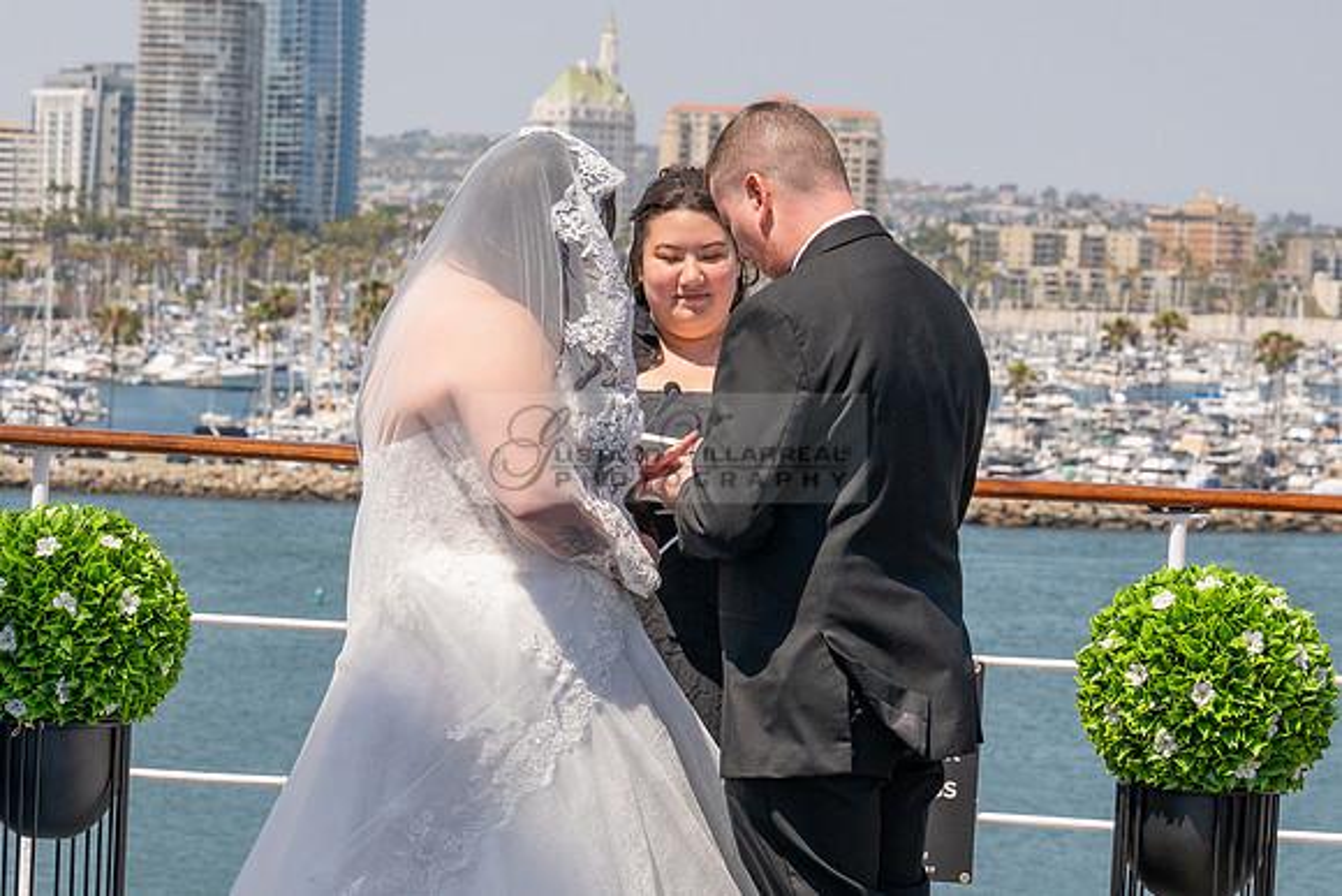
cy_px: 712
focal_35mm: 132
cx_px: 602
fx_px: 4934
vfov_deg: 10.3
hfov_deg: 15.5
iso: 200
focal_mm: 70
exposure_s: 1/800
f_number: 8
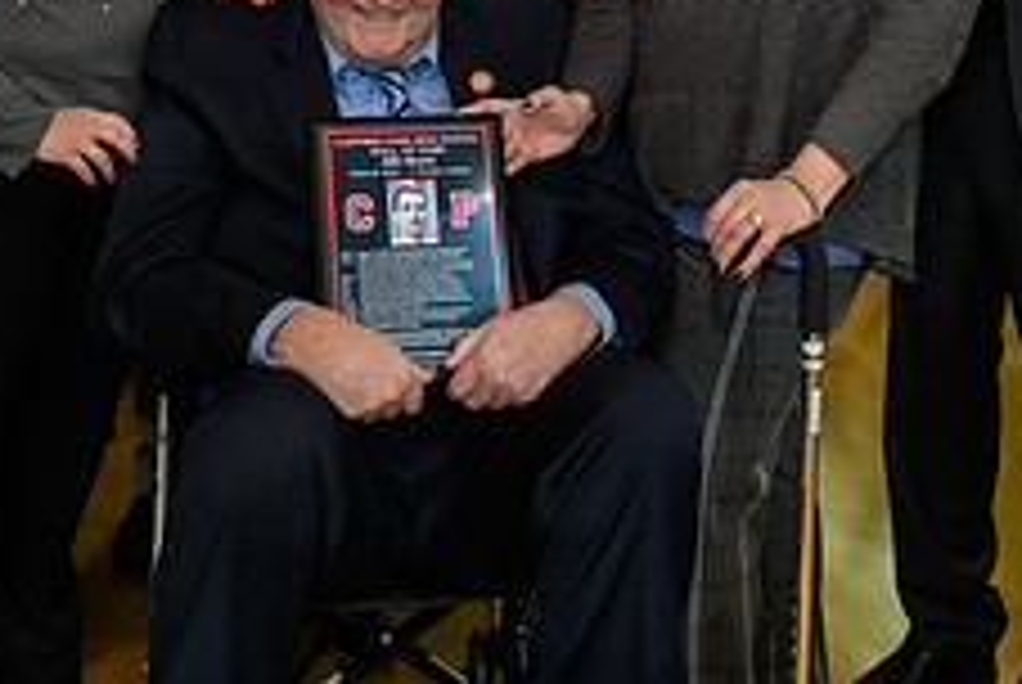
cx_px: 374
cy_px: -169
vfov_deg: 17.5
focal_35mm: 74
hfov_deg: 27.2
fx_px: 2103
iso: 1000
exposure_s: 1/125
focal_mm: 29
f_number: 3.2
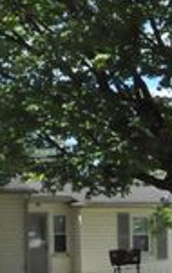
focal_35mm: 111
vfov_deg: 18.5
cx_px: -110
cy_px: 224
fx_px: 829
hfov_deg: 11.2
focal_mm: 22
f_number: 20
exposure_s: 1/1600
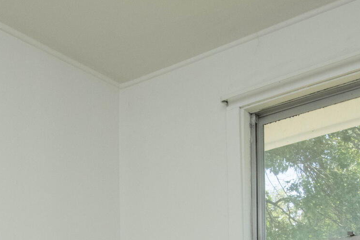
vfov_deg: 18.4
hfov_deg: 30.8
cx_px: 84
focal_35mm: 64
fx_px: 640
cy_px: 378
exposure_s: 1/250
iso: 500
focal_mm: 16
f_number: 9
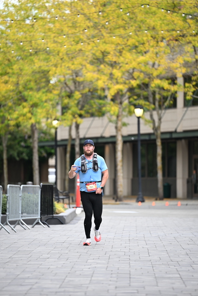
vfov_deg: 10.3
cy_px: 148
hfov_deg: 6.9
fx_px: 1649
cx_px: 99
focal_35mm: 200
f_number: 2.8
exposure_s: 1/1250
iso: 640
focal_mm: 200
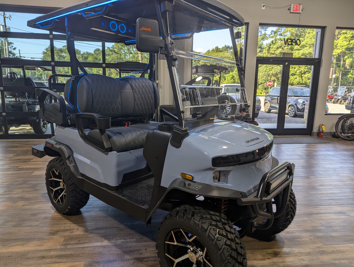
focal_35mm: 24
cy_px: 134
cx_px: 177
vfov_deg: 56.9
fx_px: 246
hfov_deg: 71.5
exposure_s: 1/198
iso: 47
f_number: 1.85
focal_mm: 6.81
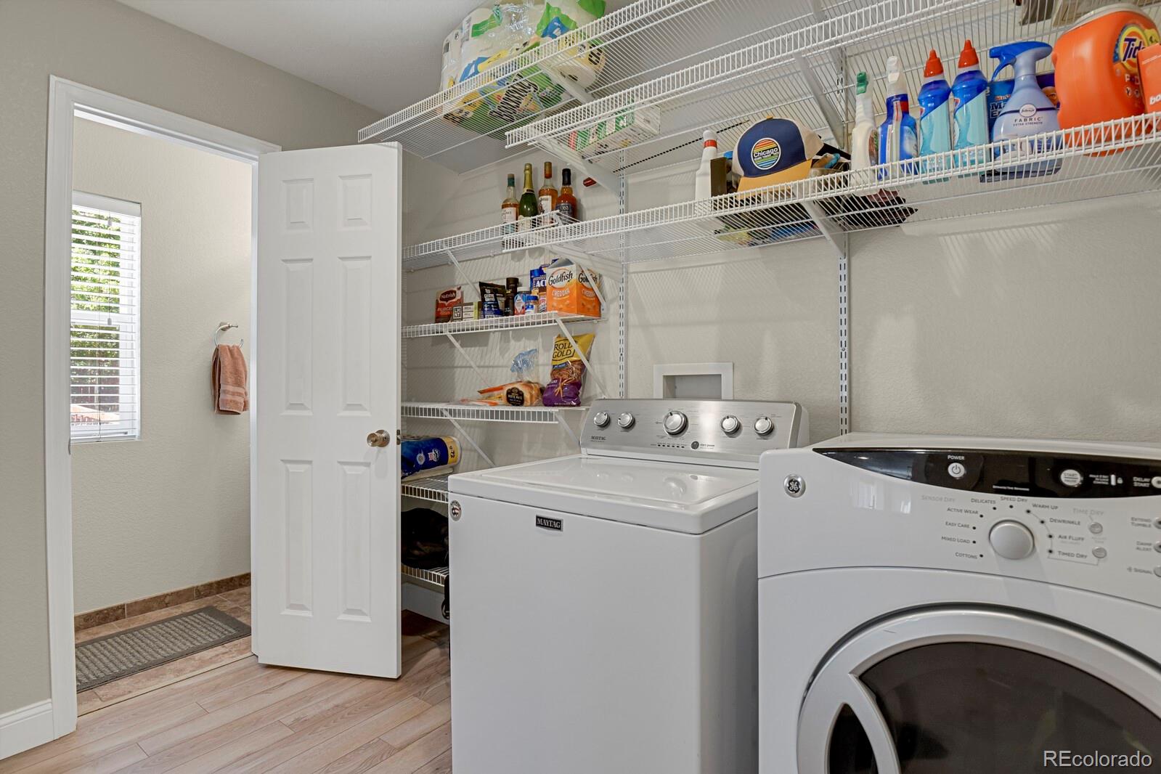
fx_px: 548
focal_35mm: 17
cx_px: 580
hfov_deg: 93.3
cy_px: 387
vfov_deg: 70.4
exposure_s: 1/20
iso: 12800
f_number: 8
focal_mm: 17
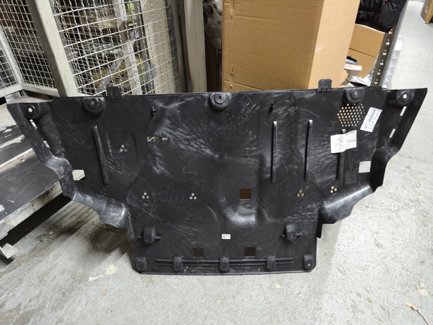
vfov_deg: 58.9
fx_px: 288
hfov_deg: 73.9
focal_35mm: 23
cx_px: 216
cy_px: 162
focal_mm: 5.35
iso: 640
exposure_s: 1/50
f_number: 1.7
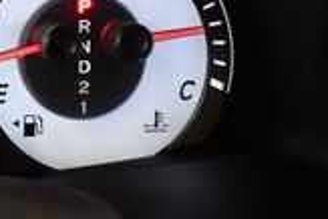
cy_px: -26
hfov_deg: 13.1
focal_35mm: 141
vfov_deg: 9.6
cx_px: -264
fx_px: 1286
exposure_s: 1/125
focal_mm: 18
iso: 2200
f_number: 3.5
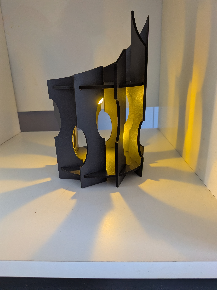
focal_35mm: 24
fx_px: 201
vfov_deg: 71.6
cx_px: 108
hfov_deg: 56.8
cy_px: 145
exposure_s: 1/100
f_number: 1.7
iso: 50
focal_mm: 4.53
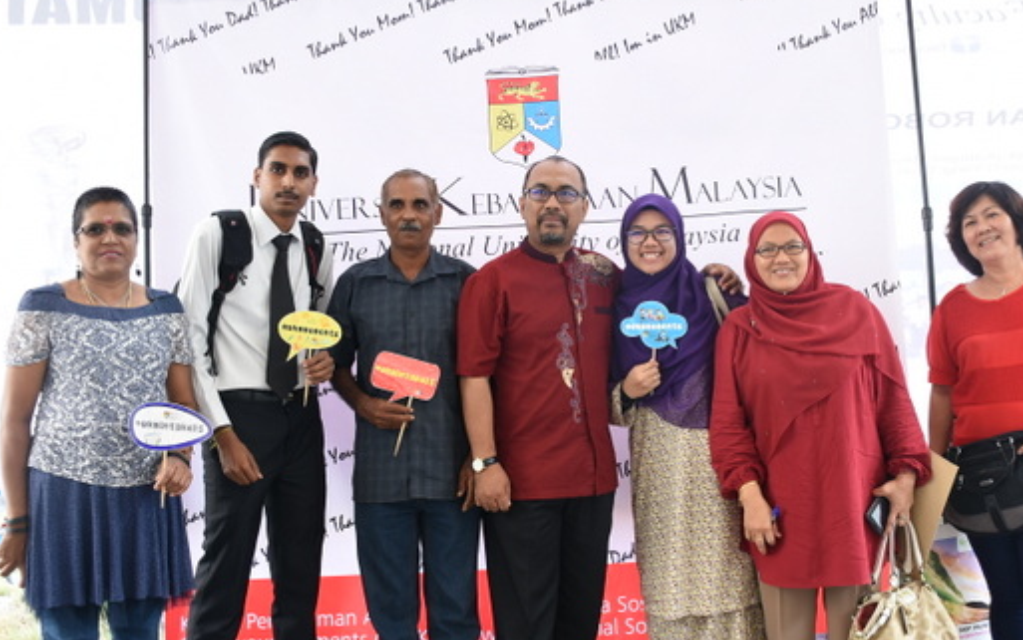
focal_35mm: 42
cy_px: 349
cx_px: 544
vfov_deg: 30.5
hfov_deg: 47.2
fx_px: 1171
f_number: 5
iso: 320
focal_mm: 22
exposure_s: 1/50
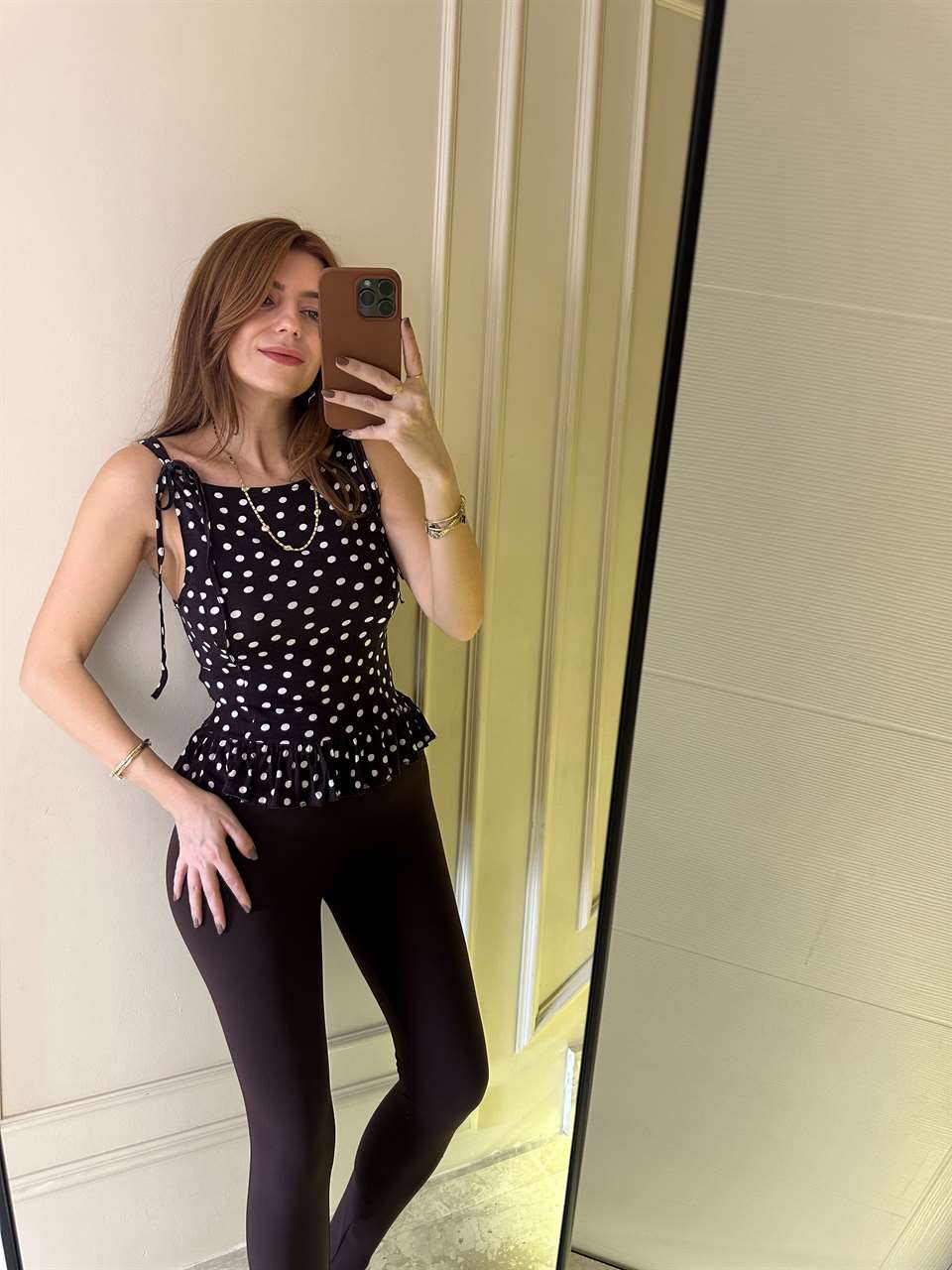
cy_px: 635
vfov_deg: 71.6
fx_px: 880
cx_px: 476
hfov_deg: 56.8
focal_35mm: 24
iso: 250
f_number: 1.78
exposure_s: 1/60
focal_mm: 6.86
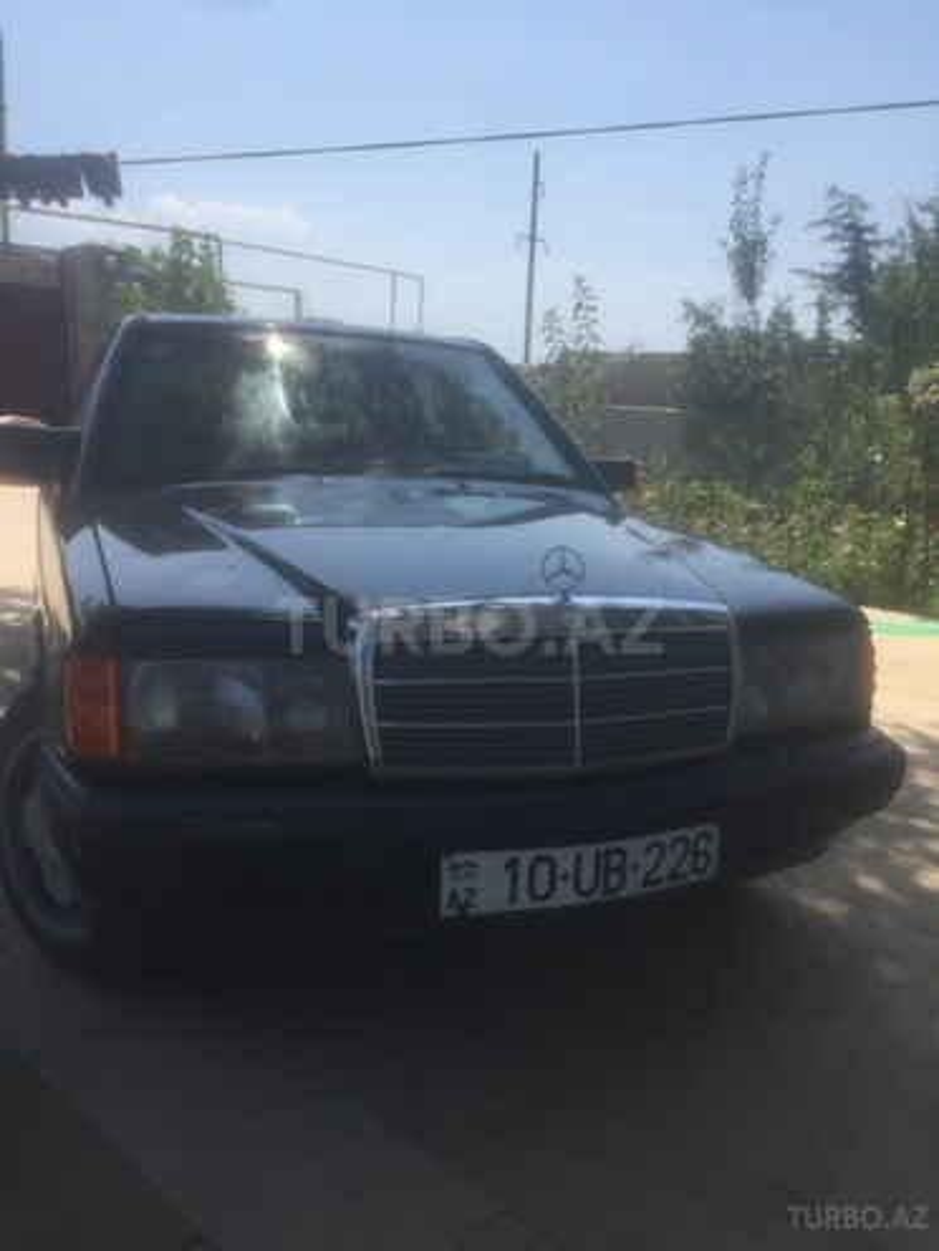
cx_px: 470
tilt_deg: -12.5
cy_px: 626
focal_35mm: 29
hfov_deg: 48.2
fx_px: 1049
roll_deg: -2.2
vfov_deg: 61.7
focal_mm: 4.15
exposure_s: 1/2326
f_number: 2.2
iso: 32
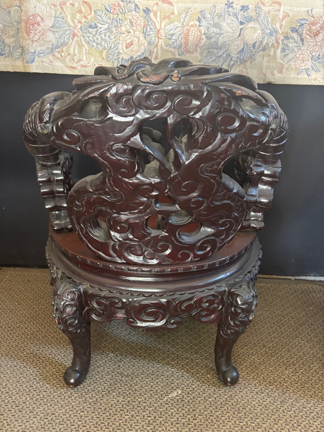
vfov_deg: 67.3
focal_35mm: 26
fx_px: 324
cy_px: 216
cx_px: 162
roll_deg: -1.7
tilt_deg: -27.8
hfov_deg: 53.1
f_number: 1.6
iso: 640
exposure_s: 1/40
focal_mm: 5.96
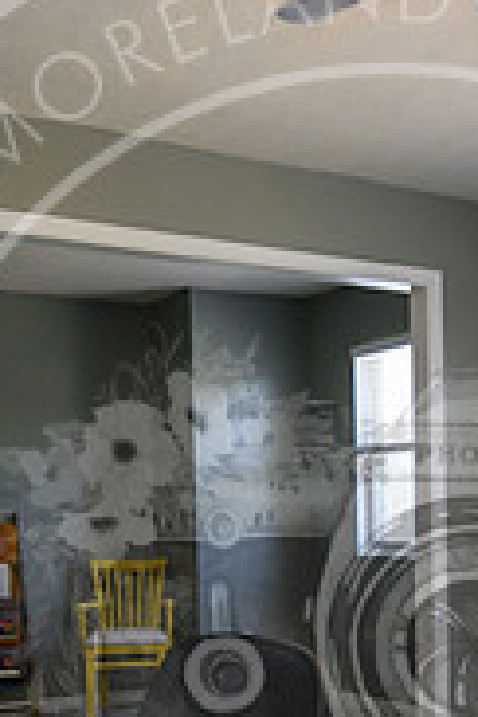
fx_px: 1135
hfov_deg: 23.4
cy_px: 582
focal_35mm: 57
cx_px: 396
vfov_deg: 33.9
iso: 1800
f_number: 5.6
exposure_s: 1/320
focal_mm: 18
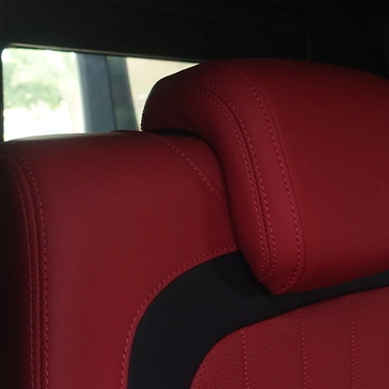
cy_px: 200
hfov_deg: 27.9
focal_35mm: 56
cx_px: 429
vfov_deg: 30.6
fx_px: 712
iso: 400
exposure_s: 1/250
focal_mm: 8.8
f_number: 3.2
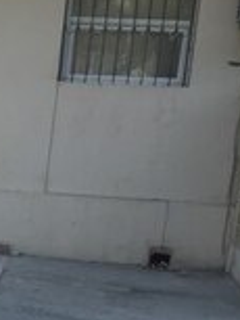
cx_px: -111
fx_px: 868
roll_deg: -4.0
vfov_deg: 19.6
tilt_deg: -15.4
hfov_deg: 14.7
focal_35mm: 94
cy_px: 389
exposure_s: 1/628
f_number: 2.2
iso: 32
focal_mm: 4.15
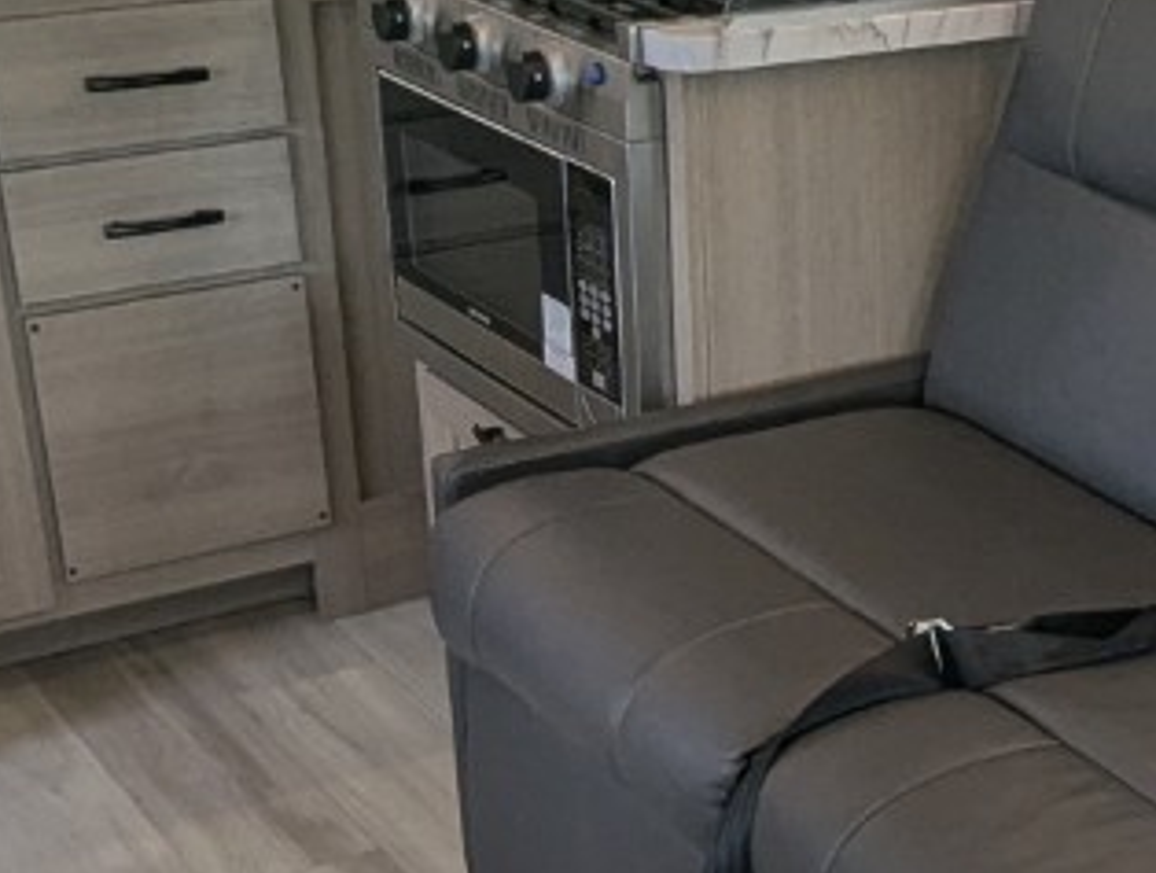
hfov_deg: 26.3
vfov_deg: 20.6
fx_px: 2376
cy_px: 663
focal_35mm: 71
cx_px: 1077
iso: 42
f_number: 2.2
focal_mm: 2.35
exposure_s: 1/160
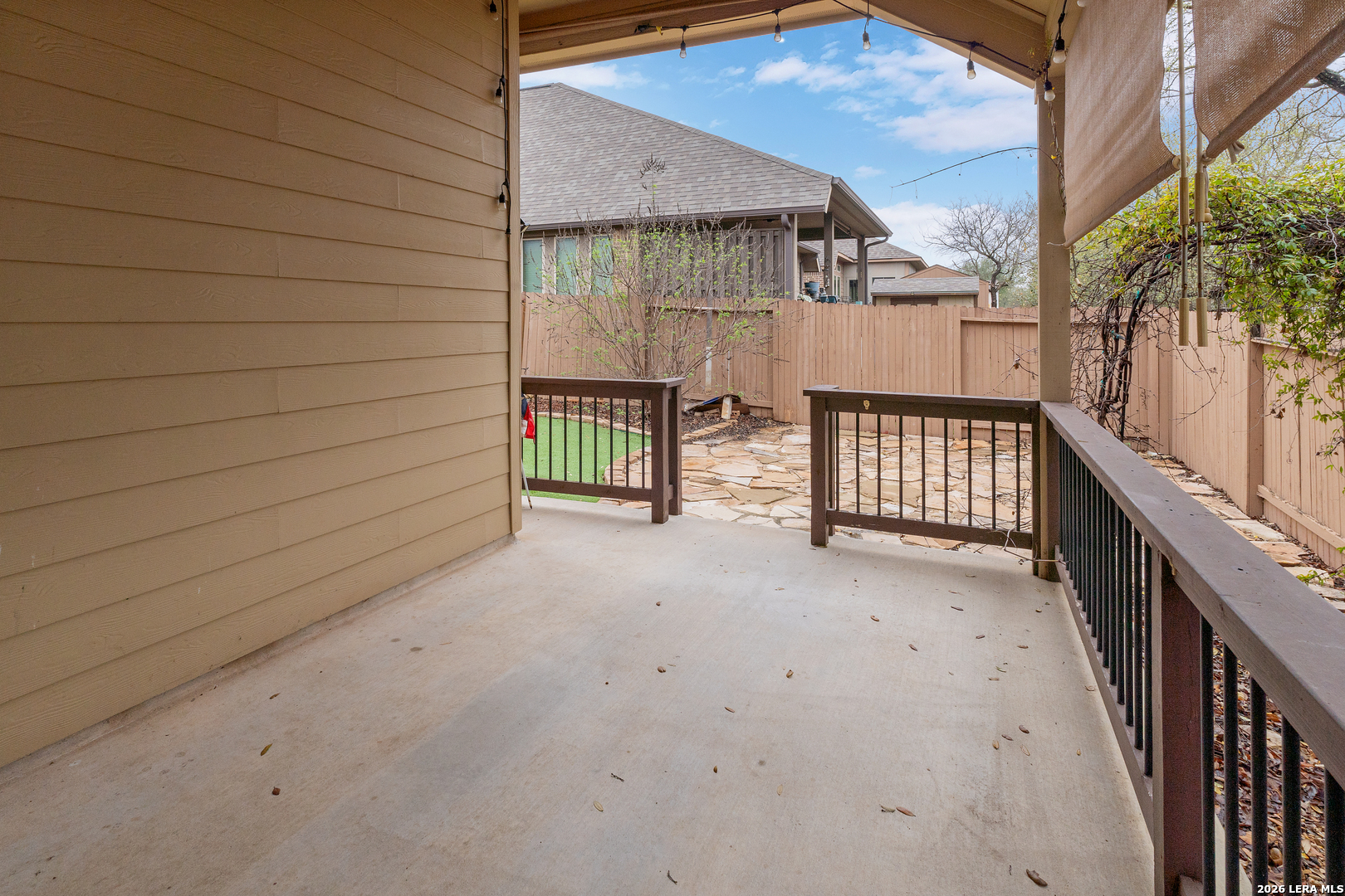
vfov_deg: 72.1
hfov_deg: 95.0
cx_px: 672
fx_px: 616
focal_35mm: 16
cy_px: 448
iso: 200
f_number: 9
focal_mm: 11
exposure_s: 1/160
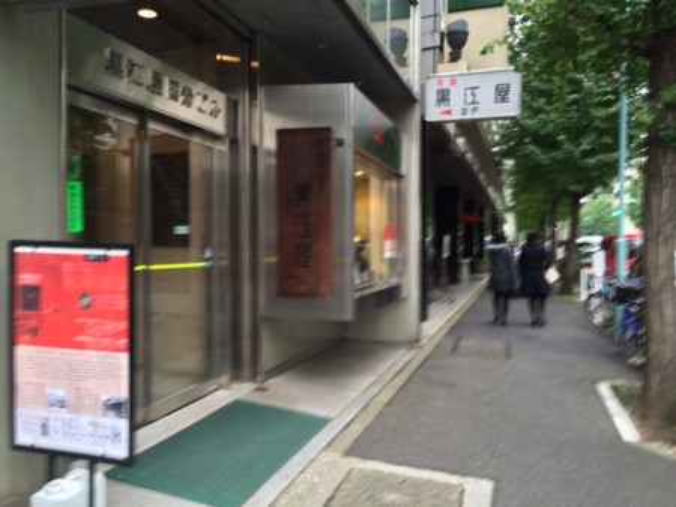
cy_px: 254
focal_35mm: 30
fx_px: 586
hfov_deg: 59.9
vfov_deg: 46.8
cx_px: 338
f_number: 2.2
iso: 40
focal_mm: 4.12
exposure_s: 1/30
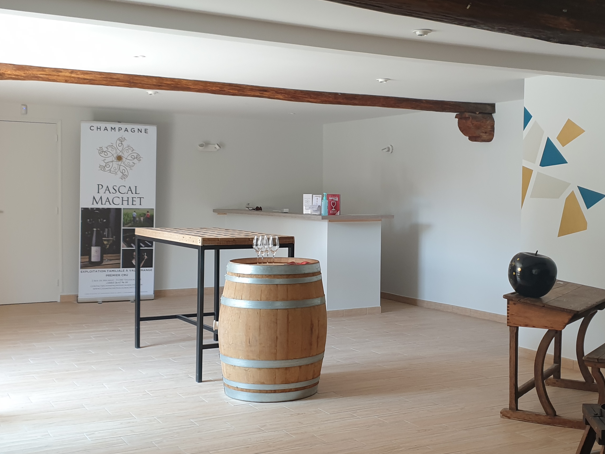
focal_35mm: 46
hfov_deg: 41.1
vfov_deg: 31.5
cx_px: 360
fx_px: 804
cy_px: 250
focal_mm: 4.3
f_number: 1.5
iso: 80
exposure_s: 1/100
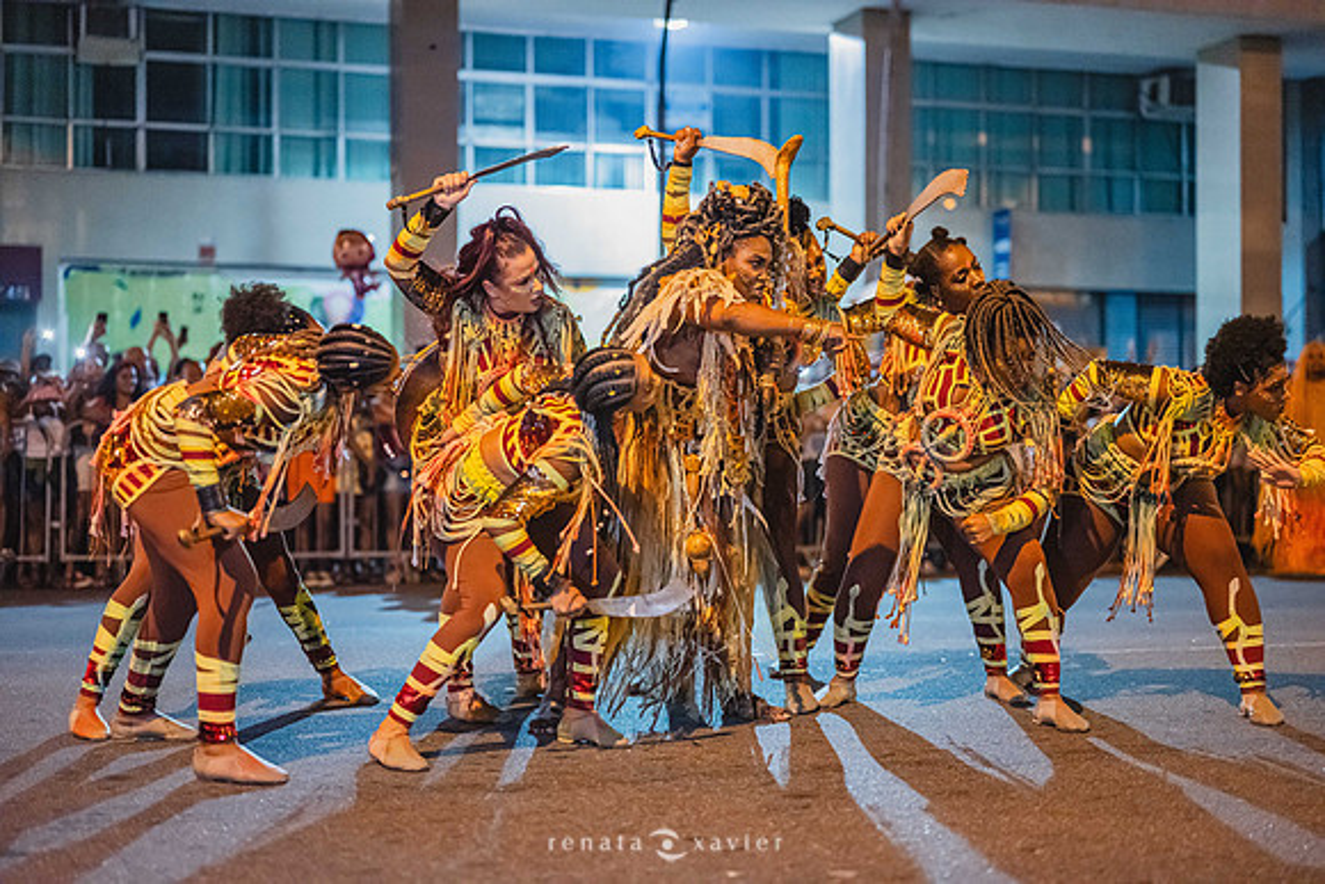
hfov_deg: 39.6
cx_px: 662
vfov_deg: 27.0
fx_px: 1841
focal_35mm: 50
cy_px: 442
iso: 6400
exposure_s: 1/320
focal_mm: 50
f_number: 1.4
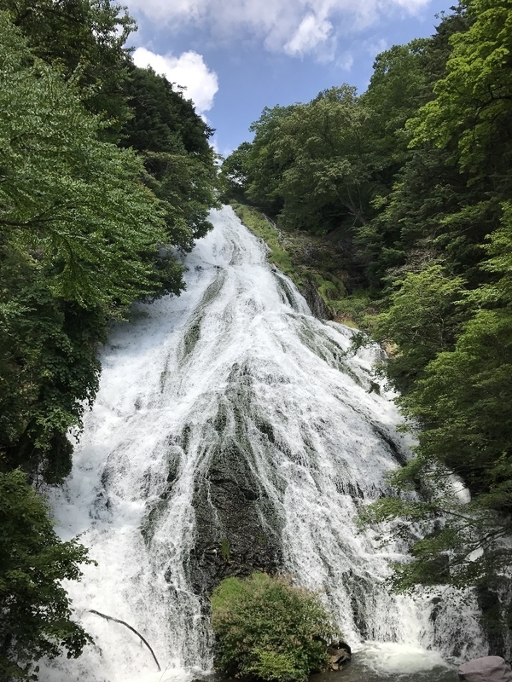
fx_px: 552
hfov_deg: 49.7
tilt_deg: +12.9
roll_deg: +1.9
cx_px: 256
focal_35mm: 28
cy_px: 341
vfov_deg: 63.4
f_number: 1.8
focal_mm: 3.99
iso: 20
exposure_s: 1/2227
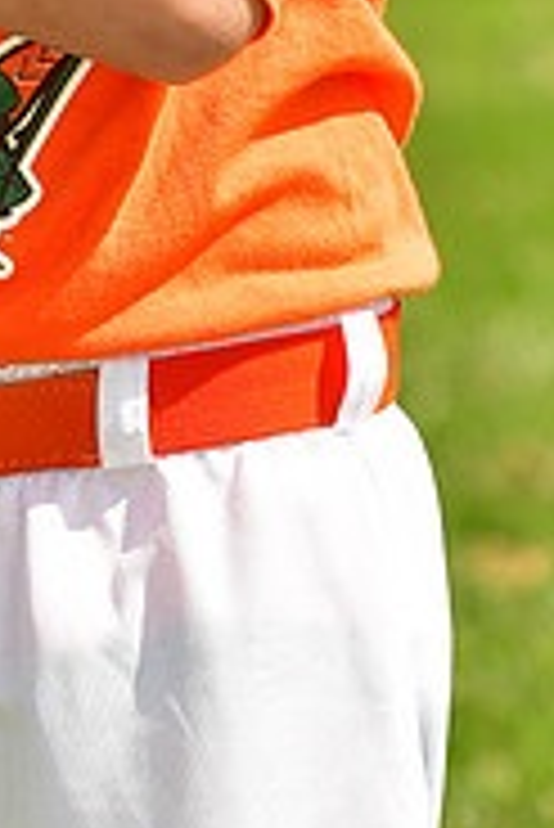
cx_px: 2
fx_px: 14712
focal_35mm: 639
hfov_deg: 2.2
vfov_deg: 3.2
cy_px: -324
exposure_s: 1/1000
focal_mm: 135
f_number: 5
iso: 200
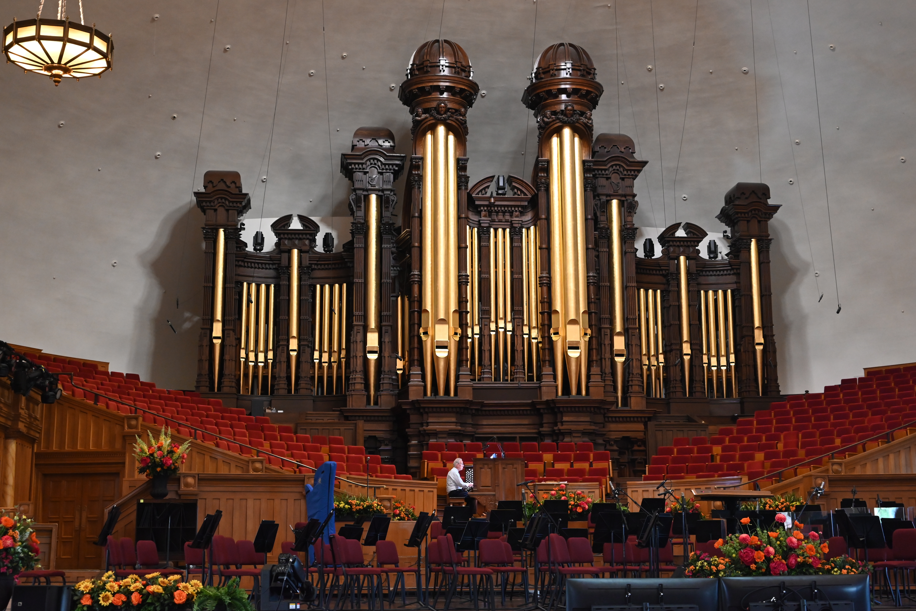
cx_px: 458
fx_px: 1273
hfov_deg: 39.6
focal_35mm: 50
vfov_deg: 27.0
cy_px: 306
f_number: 6.3
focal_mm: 50
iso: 3600
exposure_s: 1/50
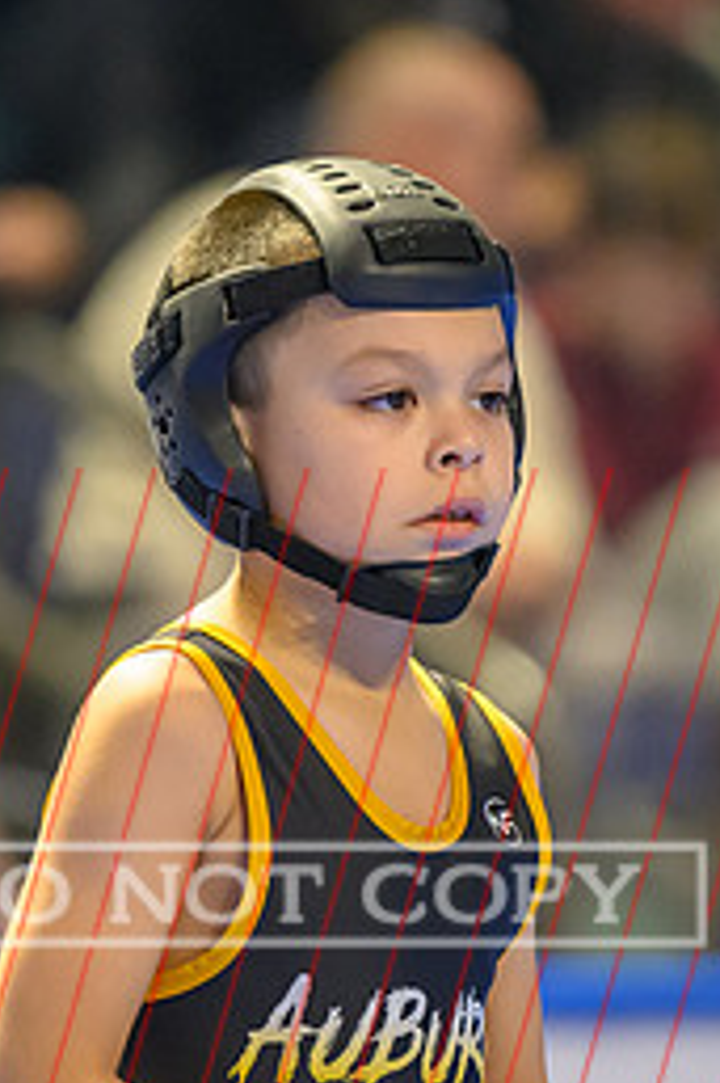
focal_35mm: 606
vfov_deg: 3.4
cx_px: 384
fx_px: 18203
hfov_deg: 2.3
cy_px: 802
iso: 5000
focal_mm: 200
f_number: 2.8
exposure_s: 1/800
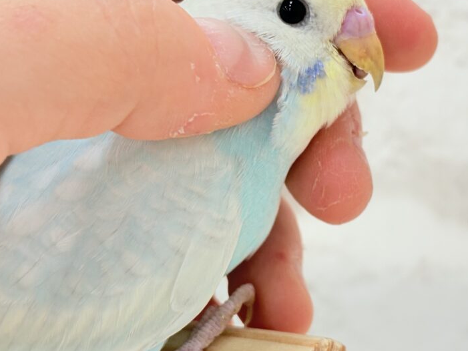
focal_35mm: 89
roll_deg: -0.4
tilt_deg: -5.7
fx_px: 1203
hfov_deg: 21.9
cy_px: 173
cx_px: 332
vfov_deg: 16.6
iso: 50
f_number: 1.6
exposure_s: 1/50
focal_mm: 5.96
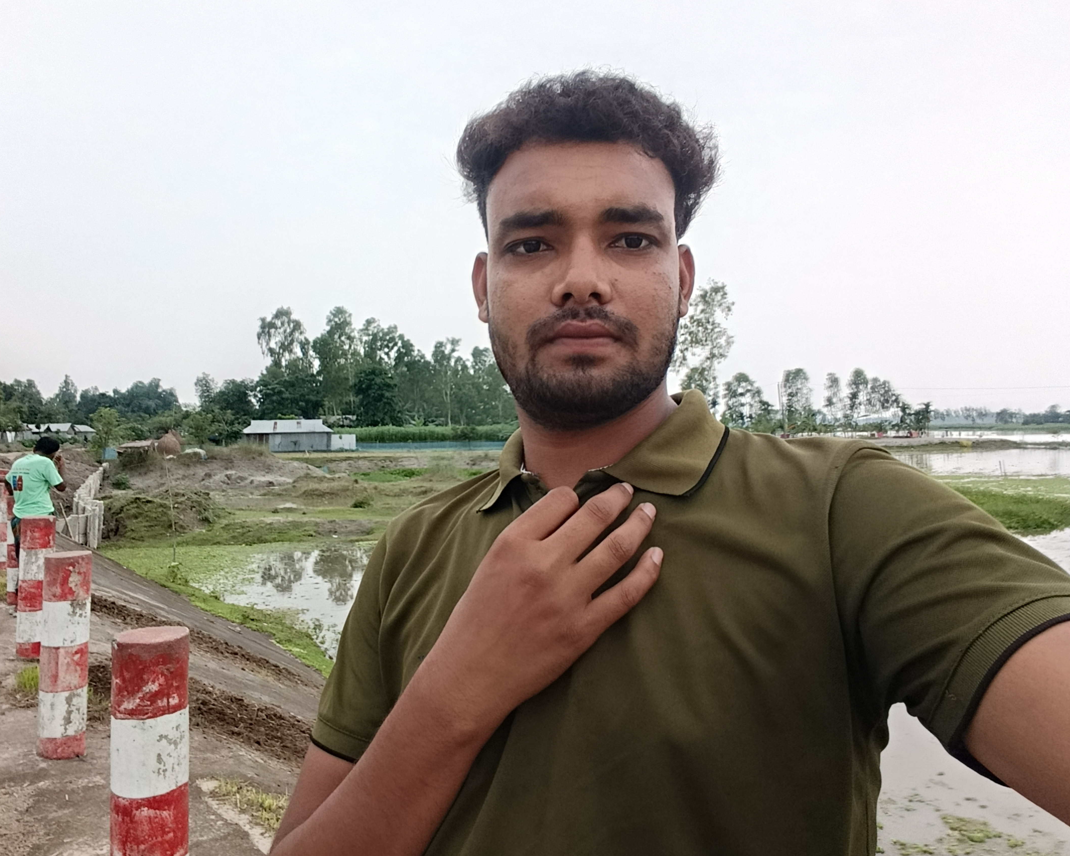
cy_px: 393
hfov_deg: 67.9
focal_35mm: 25
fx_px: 792
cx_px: 480
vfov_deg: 56.7
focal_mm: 2.23
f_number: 2.2
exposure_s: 1/33.3
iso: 62
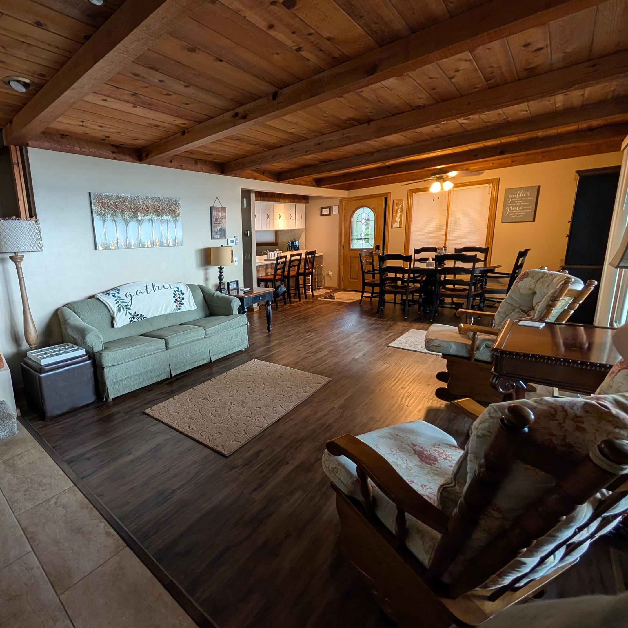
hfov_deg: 87.9
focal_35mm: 15
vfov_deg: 91.1
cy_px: 303
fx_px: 308
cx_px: 210
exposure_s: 1/30
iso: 134
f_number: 1.7
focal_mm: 2.02
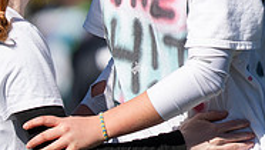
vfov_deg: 0.7
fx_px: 13109
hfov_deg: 1.2
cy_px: 20
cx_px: 292
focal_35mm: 1864
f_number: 2.8
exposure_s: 1/2000
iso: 100
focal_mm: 400
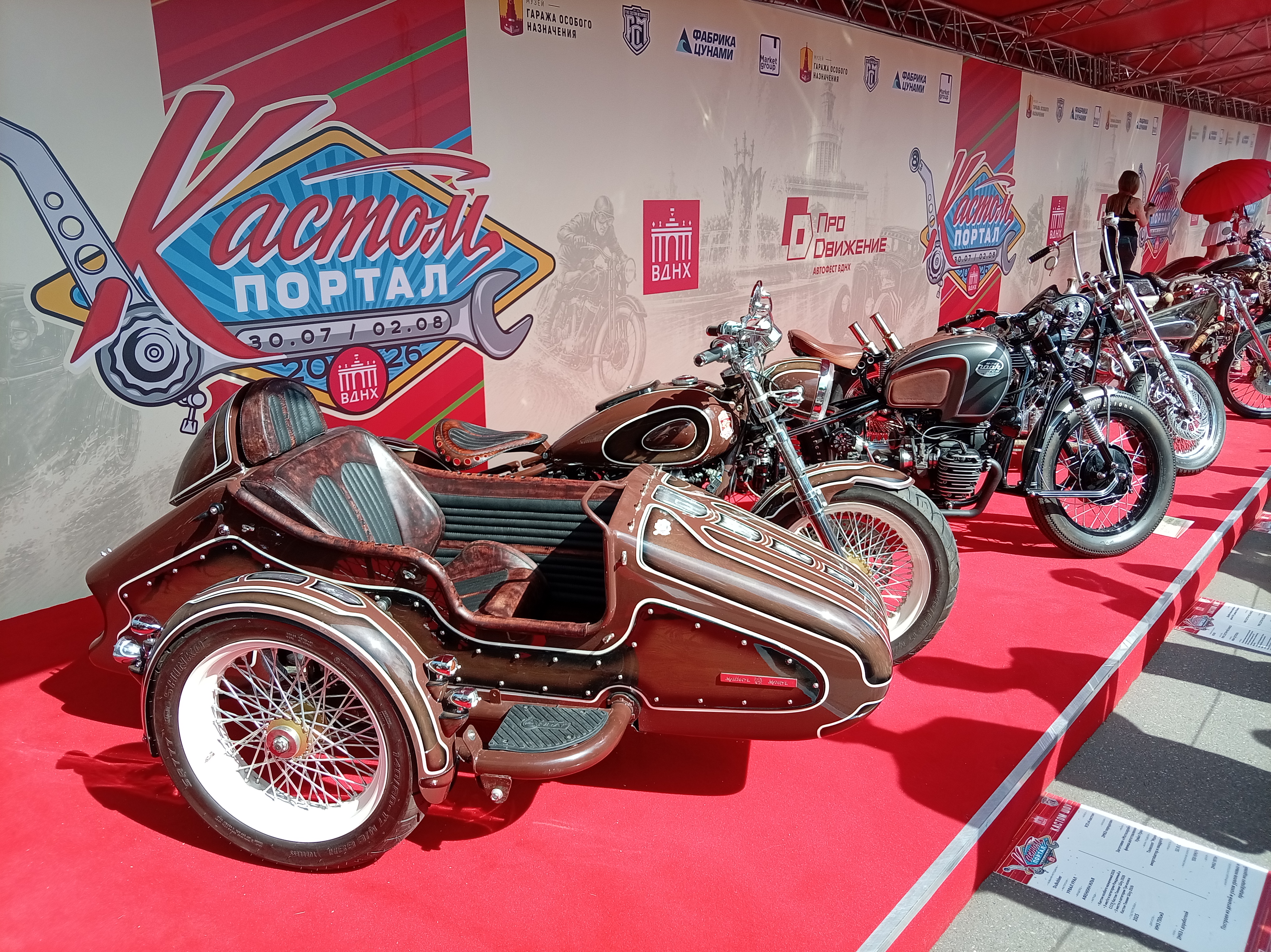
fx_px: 917
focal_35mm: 25
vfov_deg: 54.8
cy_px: 476
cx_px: 636
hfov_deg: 69.4
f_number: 1.8
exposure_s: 1/609
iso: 105
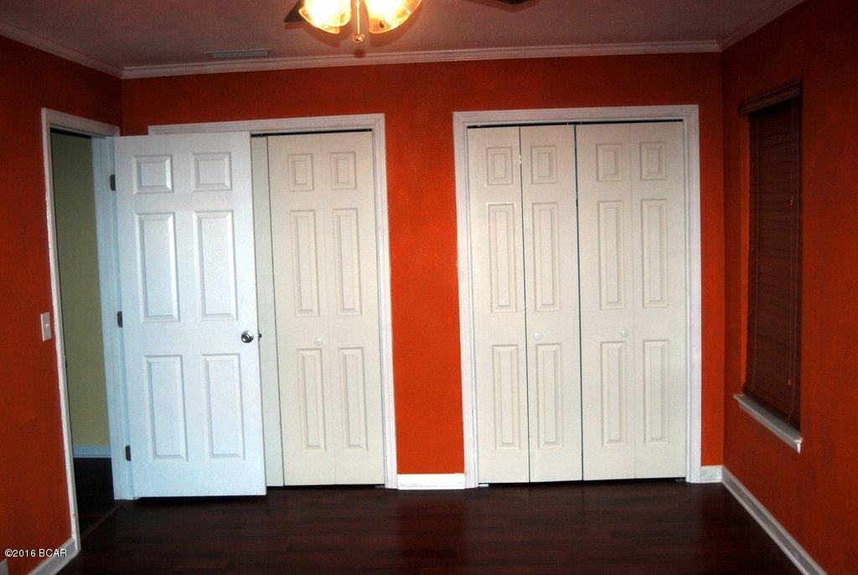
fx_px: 895
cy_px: 288
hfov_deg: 51.2
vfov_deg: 35.6
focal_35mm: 38
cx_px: 429
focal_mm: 25
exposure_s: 1/60
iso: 200
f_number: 3.3
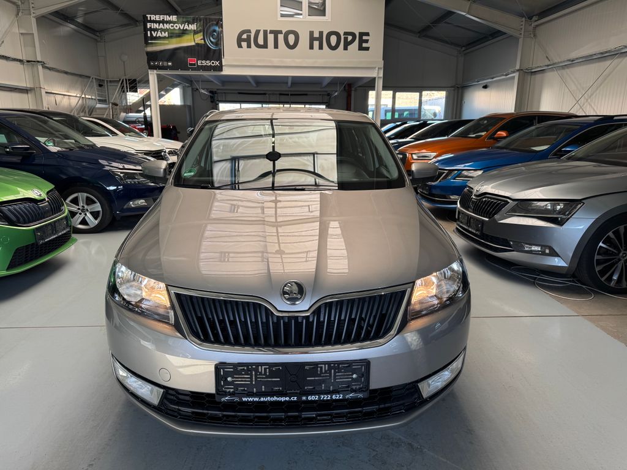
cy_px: 235
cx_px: 314
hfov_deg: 71.6
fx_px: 435
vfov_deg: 56.8
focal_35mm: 24
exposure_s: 1/121
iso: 80
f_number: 1.78
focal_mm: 6.76
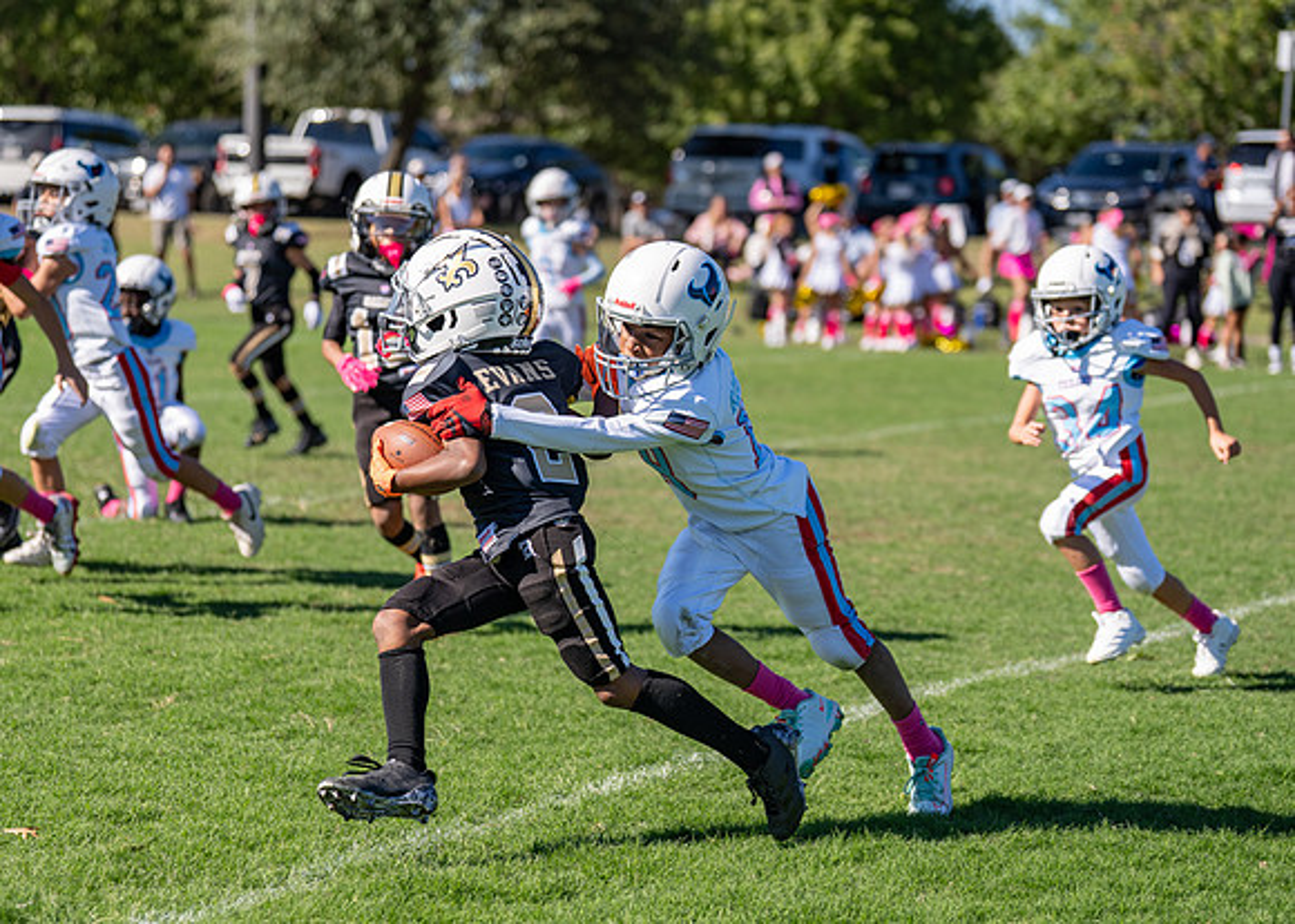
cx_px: 574
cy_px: 501
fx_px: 3755
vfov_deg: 14.0
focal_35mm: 102
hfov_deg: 19.6
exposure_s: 1/2500
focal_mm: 88
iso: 160
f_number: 2.8
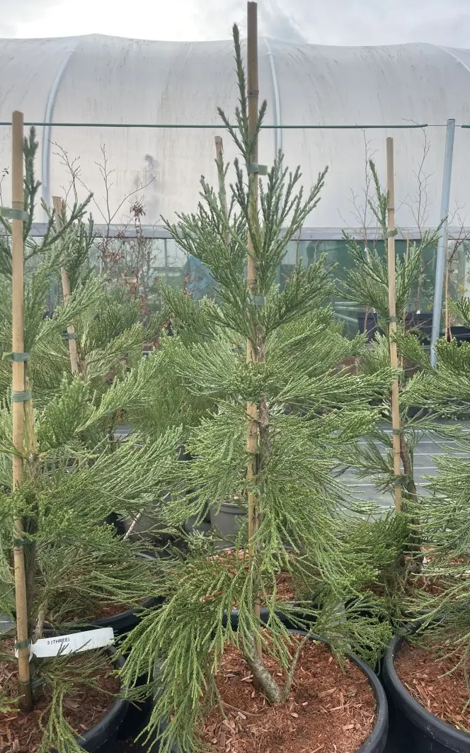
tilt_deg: -8.6
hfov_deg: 44.5
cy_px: 375
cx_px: 250
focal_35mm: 28
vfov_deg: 66.5
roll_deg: -1.1
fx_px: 574
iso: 32
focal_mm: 4.2
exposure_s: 1/575
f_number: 1.6
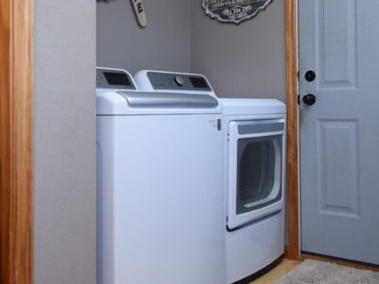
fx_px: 438
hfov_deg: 46.8
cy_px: 101
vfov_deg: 35.6
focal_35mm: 40
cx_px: 194
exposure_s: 1/80
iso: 400
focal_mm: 10
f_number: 4.5
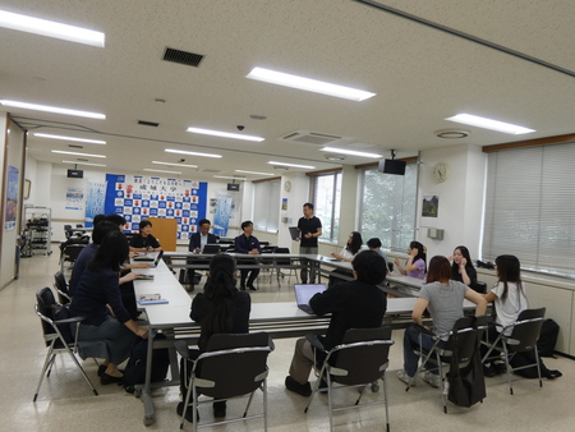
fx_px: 399
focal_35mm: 24
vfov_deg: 56.9
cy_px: 216
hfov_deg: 71.6
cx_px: 288
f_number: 3
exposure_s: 1/80
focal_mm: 4.3
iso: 200
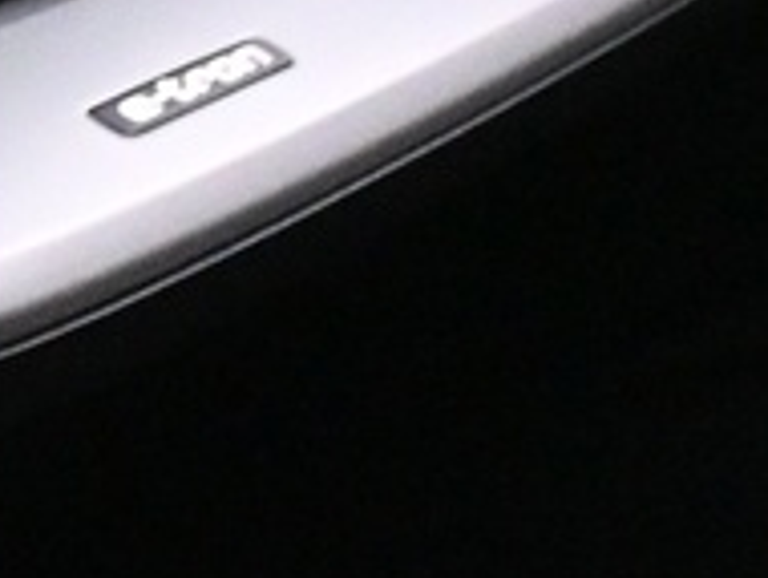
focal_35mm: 276
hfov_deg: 6.0
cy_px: 683
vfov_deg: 5.4
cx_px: -2284
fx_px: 6134
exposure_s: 1/30
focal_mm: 22.5
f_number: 4
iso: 4000
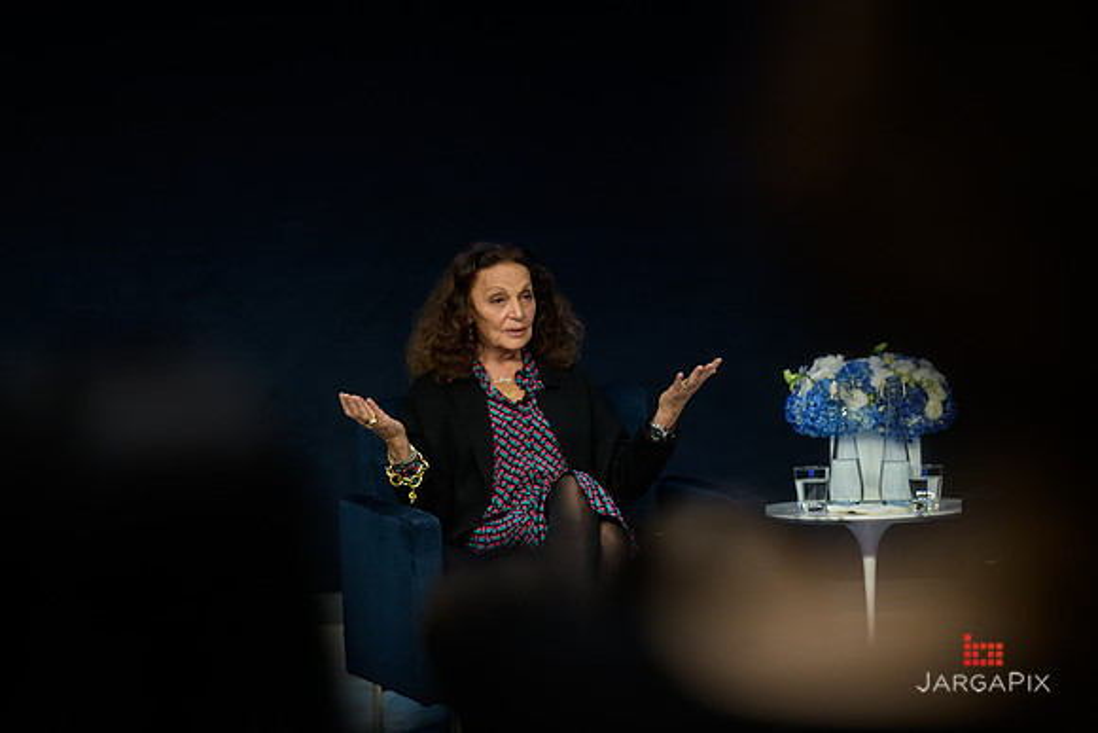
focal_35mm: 165
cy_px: 366
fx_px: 5033
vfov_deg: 8.3
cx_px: 549
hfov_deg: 12.4
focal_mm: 165
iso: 1000
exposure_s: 1/200
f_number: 3.2
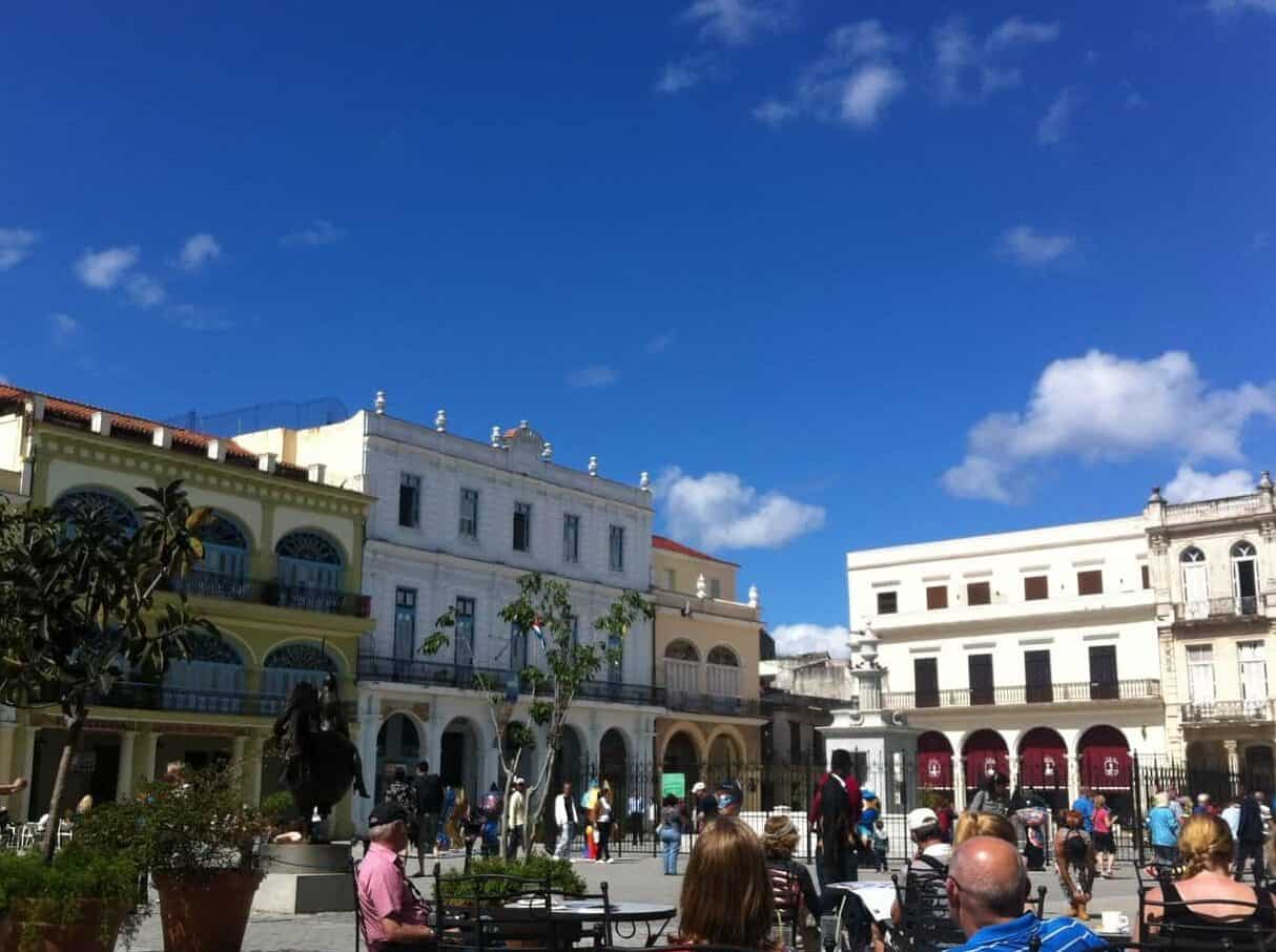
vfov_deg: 40.6
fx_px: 1288
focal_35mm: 35
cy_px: 476
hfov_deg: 52.7
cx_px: 638
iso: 80
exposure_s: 1/2011
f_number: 2.8
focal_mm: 3.85
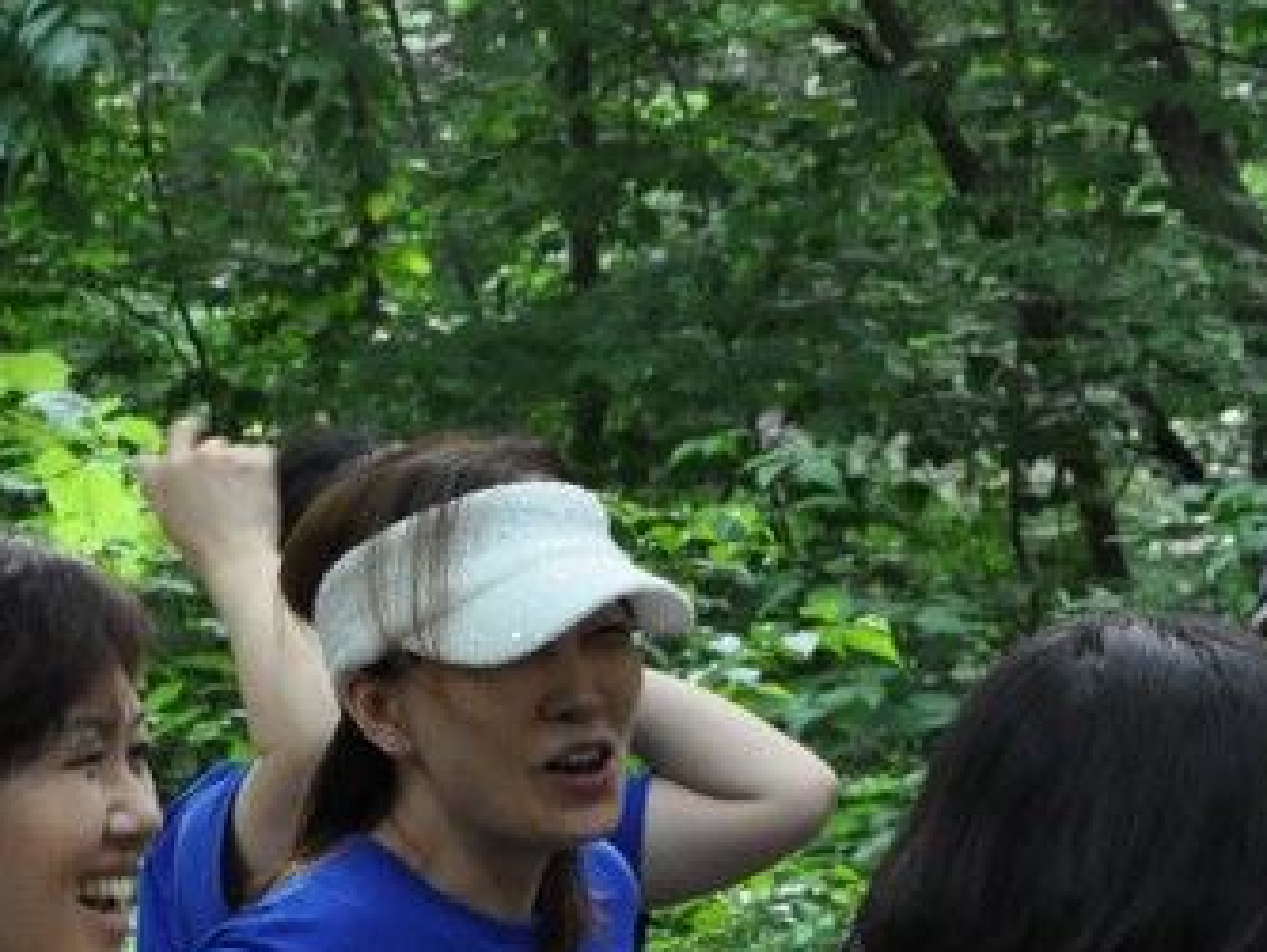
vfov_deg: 7.5
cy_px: 952
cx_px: 835
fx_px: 7270
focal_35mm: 198
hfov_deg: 10.0
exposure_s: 1/60
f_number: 10
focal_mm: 45
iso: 2000
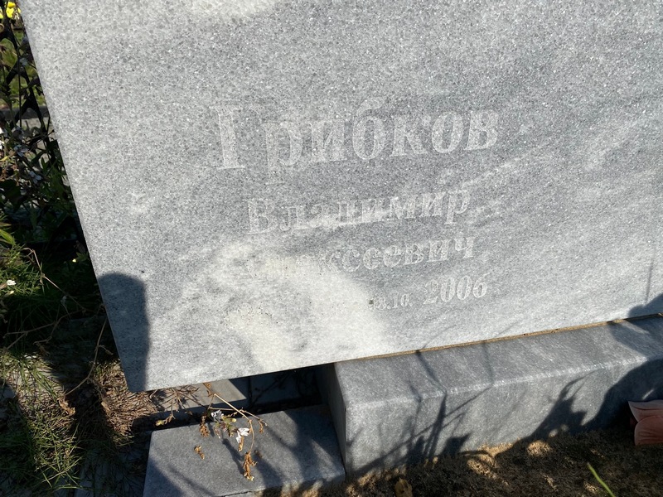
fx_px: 498
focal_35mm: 26
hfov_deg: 67.3
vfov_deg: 53.1
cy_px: 248
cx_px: 332
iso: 32
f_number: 1.8
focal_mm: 4.25
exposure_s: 1/6061
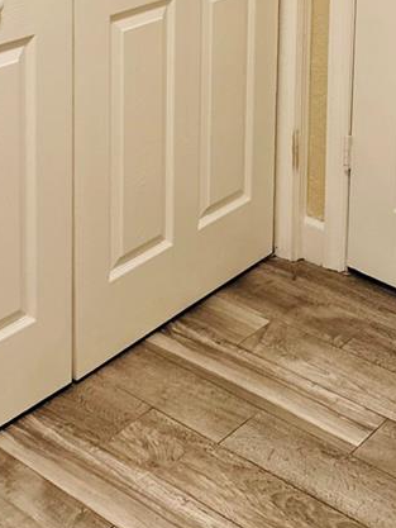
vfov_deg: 25.4
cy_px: -97
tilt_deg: -10.3
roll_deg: -1.1
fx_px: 1052
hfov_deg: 21.3
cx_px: 148
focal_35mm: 69
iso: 125
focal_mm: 6.76
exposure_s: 1/120
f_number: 1.78
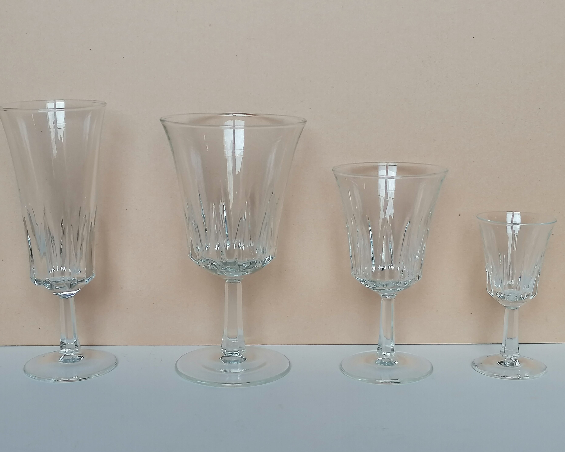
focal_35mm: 58
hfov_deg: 32.5
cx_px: 282
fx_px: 970
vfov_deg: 26.2
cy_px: 228
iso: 50
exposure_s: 1/168
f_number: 1.8
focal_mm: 4.75
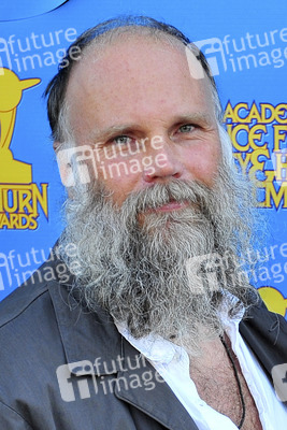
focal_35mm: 50
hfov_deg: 27.0
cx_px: 144
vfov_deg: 39.6
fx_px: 597
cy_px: 215
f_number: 4.5
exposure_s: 1/400
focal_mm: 50
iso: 640
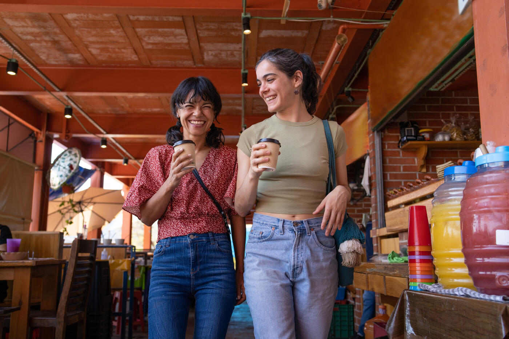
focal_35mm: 35
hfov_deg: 54.4
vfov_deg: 37.8
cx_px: 254
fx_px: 495
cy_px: 170
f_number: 4
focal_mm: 35
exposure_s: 1/500
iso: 500
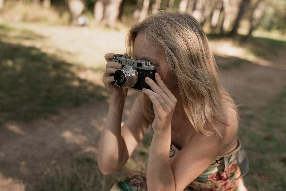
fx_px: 278
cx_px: 143
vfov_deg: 37.9
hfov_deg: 54.4
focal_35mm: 35
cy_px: 96
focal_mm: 35
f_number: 2.8
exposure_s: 1/2500
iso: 500
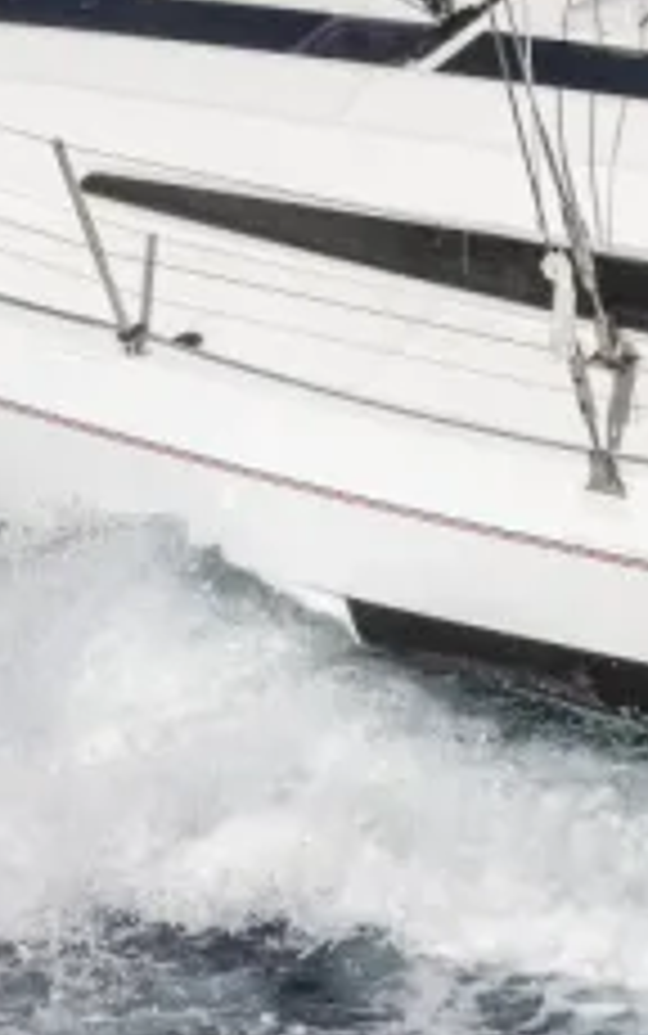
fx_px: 6124
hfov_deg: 5.8
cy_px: -416
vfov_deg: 9.4
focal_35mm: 217
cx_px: 1539
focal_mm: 35
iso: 640
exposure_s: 1/8000
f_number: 6.3
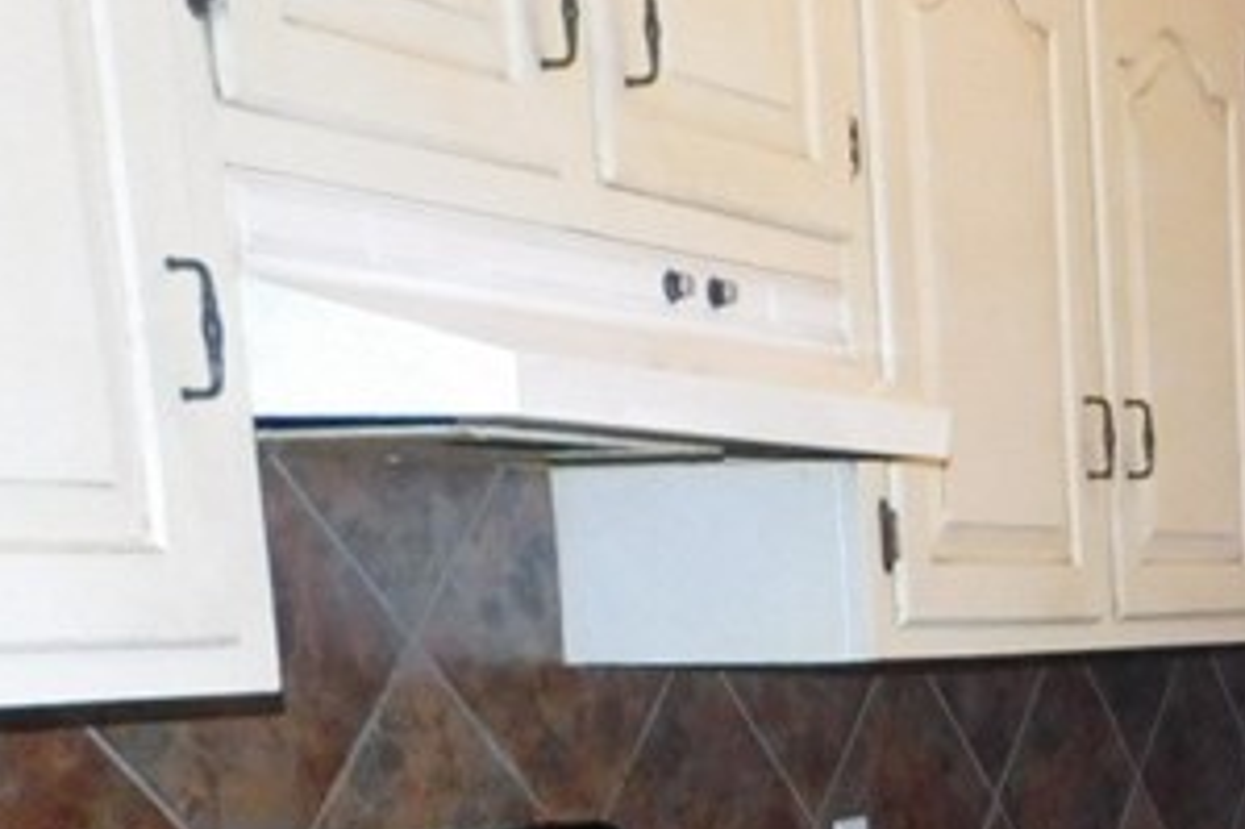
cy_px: 1254
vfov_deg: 15.3
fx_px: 2834
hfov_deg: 21.9
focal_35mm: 82
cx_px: 1691
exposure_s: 1/30
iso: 200
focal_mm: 4
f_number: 3
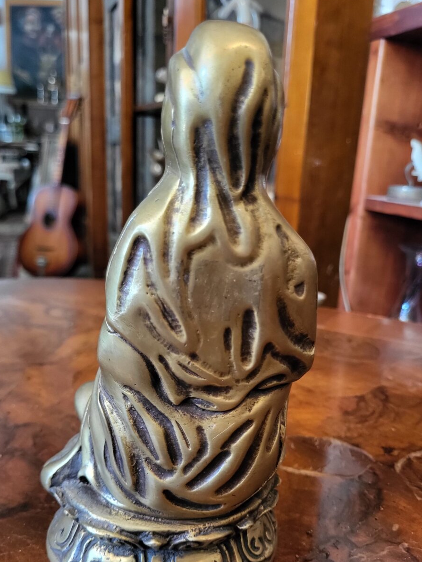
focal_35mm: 32
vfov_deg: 56.6
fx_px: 520
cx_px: 219
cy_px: 324
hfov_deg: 44.2
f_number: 1.8
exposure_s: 1/25
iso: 400
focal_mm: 5.4
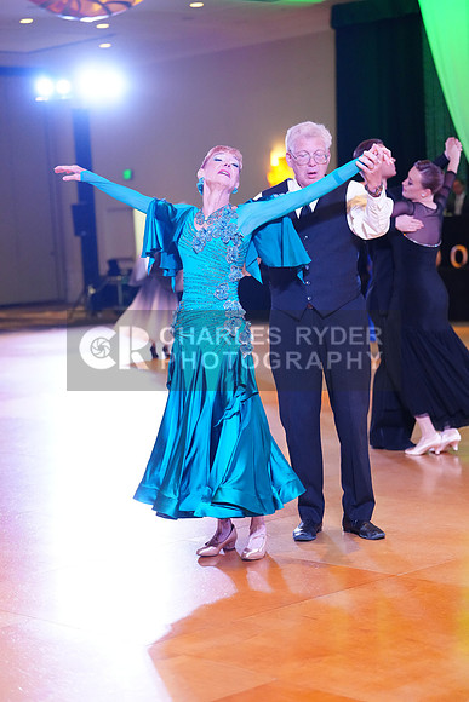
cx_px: 234
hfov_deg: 18.0
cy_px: 351
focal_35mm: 76
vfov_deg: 26.6
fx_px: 1484
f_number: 2.8
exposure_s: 1/400
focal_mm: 76
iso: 5000
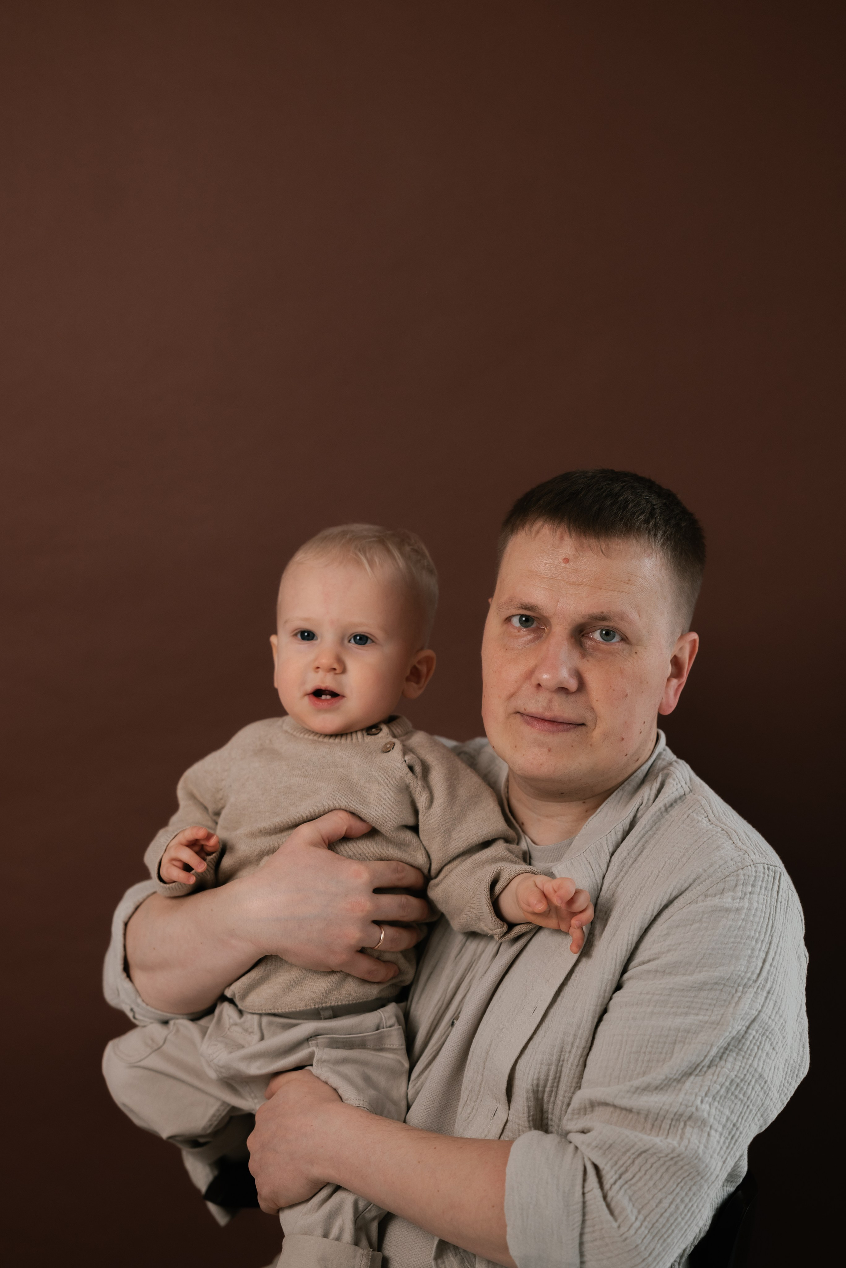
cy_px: 634
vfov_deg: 23.9
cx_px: 423
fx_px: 2993
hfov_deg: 16.1
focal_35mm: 85
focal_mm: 85
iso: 320
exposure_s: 1/250
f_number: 2.5
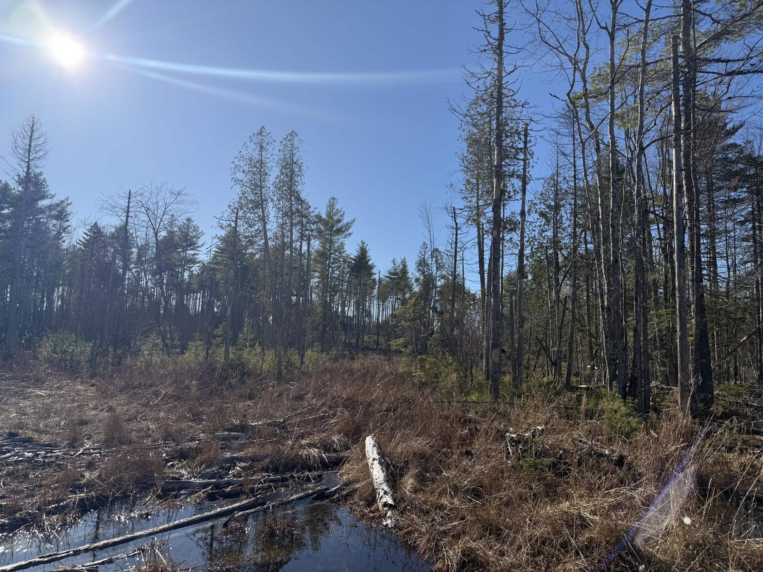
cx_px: 382
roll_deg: -2.0
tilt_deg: +8.5
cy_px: 286
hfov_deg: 71.6
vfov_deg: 56.8
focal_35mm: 24
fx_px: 529
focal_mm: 6.76
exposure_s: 1/5714
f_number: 1.78
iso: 80
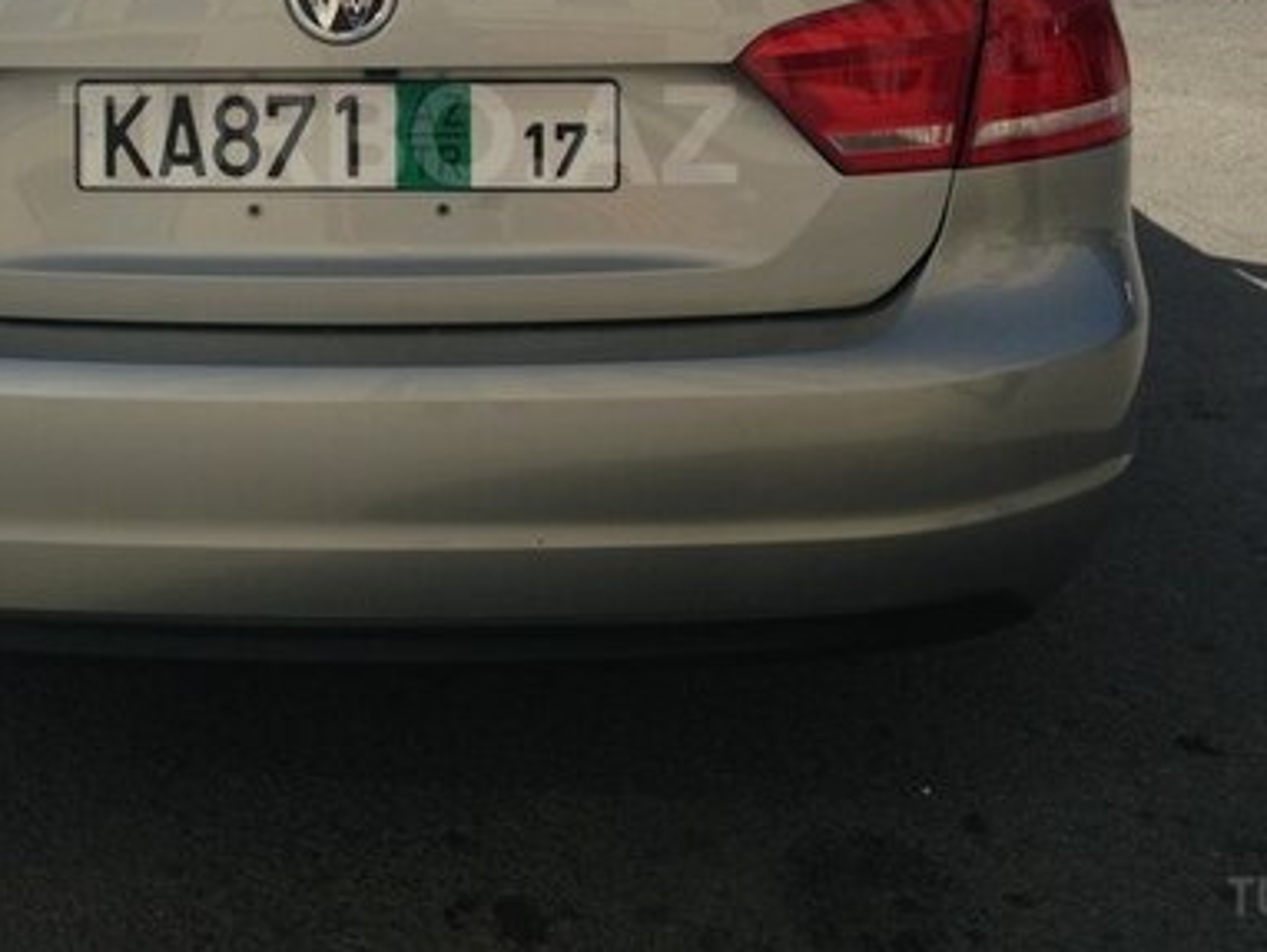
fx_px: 2088
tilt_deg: -13.4
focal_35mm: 57
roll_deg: -1.5
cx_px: 398
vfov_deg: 25.1
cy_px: 134
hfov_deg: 33.4
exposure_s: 1/1391
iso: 50
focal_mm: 4.12
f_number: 2.4
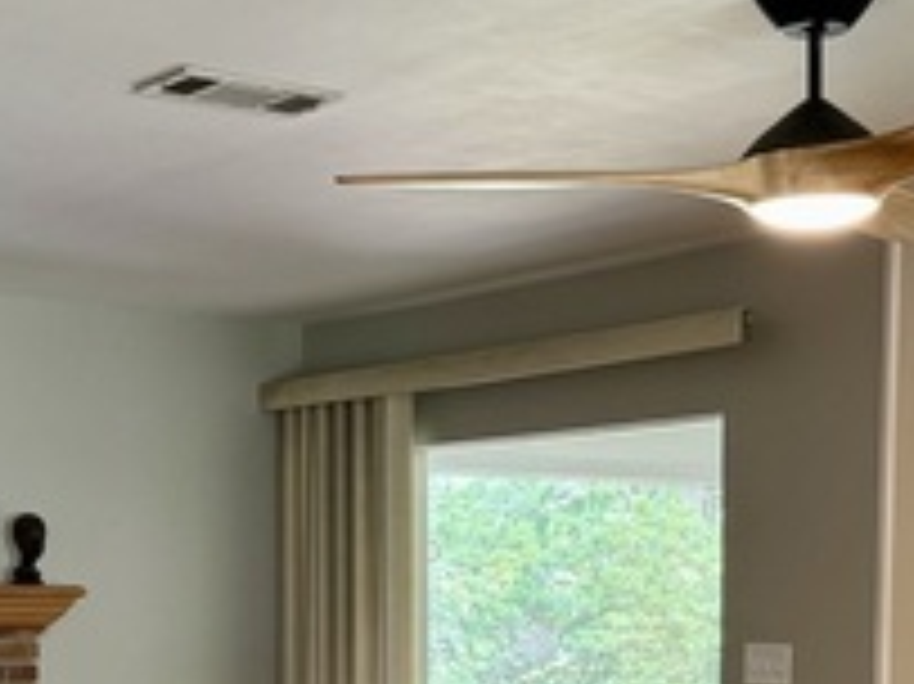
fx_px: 2085
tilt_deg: -5.3
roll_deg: -0.2
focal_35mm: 79
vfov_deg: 18.0
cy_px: 752
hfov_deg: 24.7
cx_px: 452
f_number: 1.78
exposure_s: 1/60
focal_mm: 6.76
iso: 200
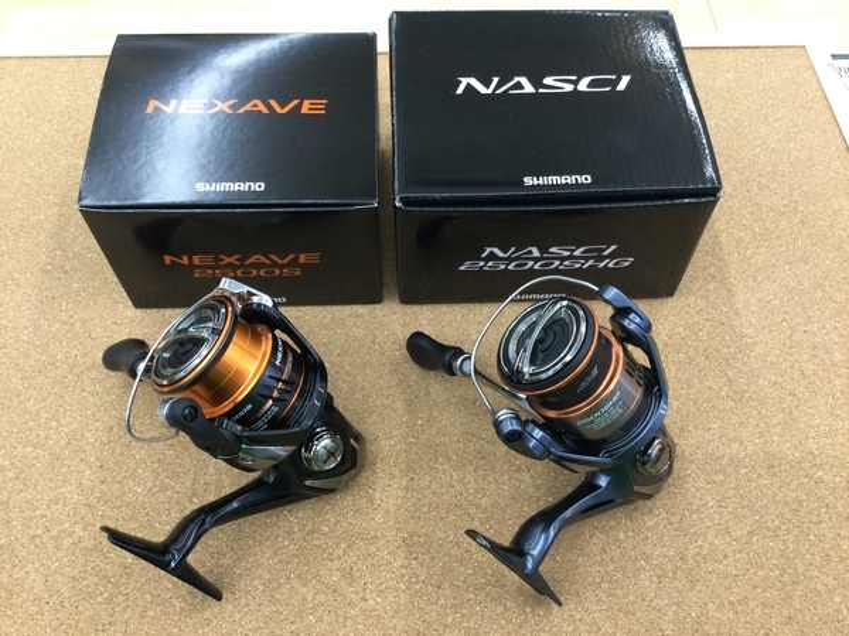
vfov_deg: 45.4
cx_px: 424
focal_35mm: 31
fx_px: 760
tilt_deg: -58.0
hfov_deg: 58.4
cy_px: 318
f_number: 2.4
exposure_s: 1/30
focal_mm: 3.3
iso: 80
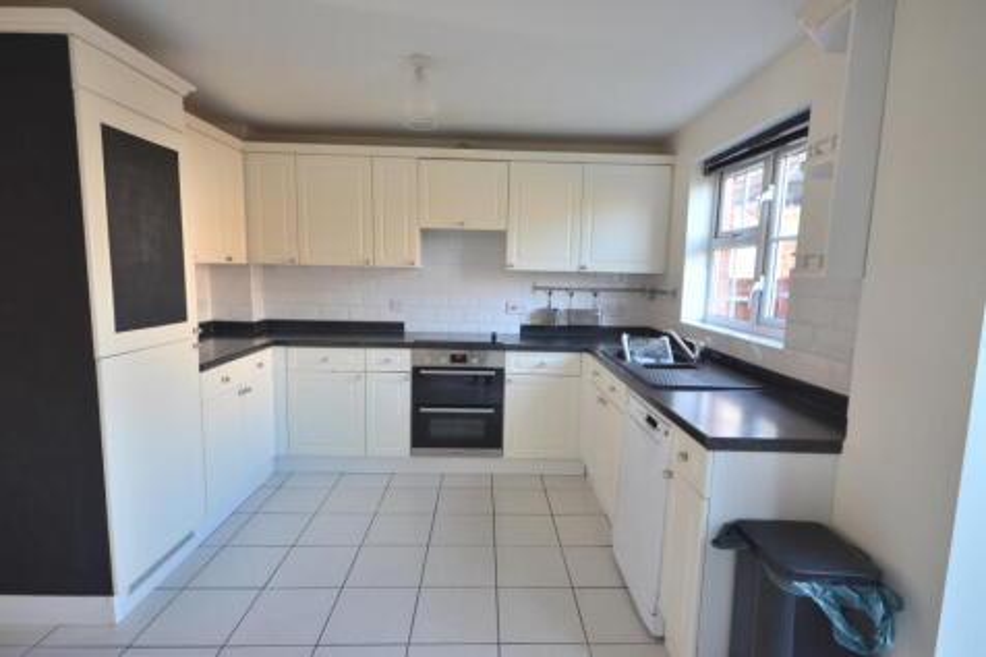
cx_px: 493
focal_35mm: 20
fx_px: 534
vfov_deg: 63.2
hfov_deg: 85.4
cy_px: 328
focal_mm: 13
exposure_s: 1/60
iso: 450
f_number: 4.5
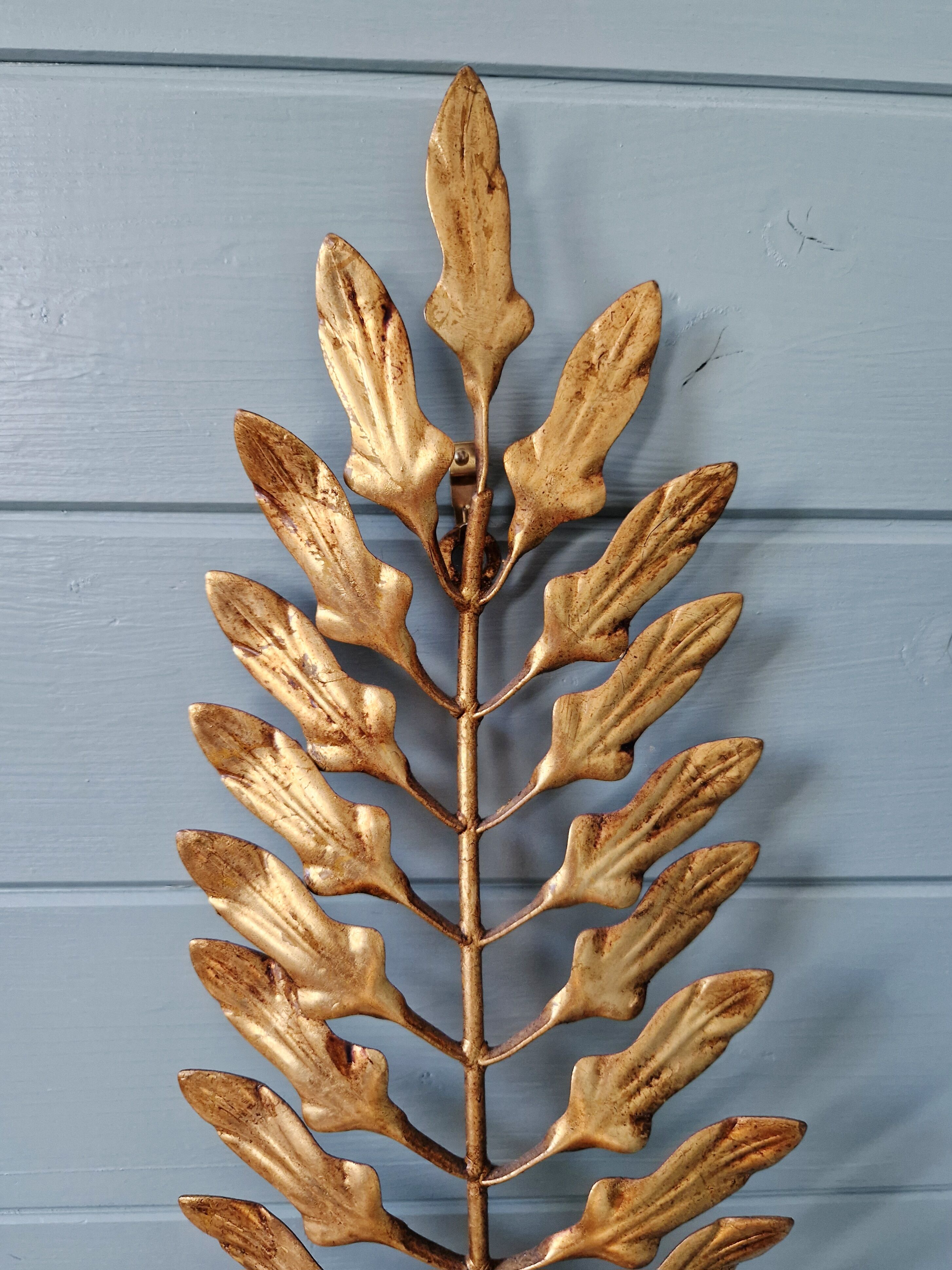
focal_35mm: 23
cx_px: 476
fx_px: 843
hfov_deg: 58.9
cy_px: 635
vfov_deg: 73.9
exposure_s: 1/100
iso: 320
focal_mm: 5.4
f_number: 1.8
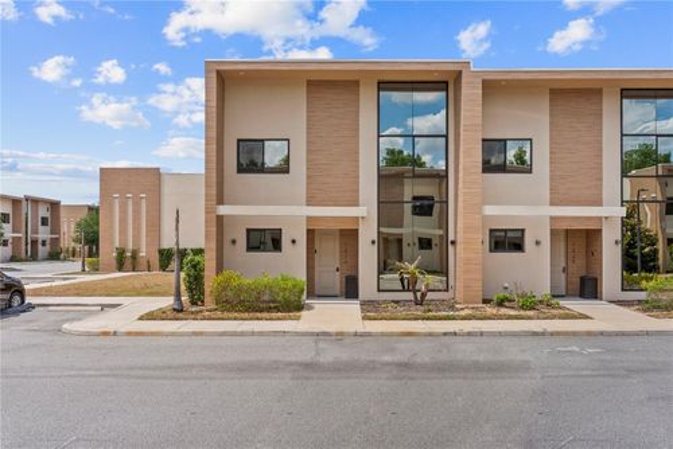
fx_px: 524
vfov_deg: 46.5
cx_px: 336
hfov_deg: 65.4
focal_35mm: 28
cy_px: 224
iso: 125
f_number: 9
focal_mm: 28
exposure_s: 1/30
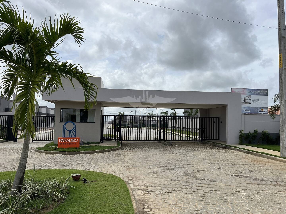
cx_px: 143
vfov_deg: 53.1
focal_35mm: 26
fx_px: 215
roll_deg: -0.1
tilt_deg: +3.0
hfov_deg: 67.3
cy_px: 107
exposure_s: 1/8000
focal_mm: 5.7
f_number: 1.5
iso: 50
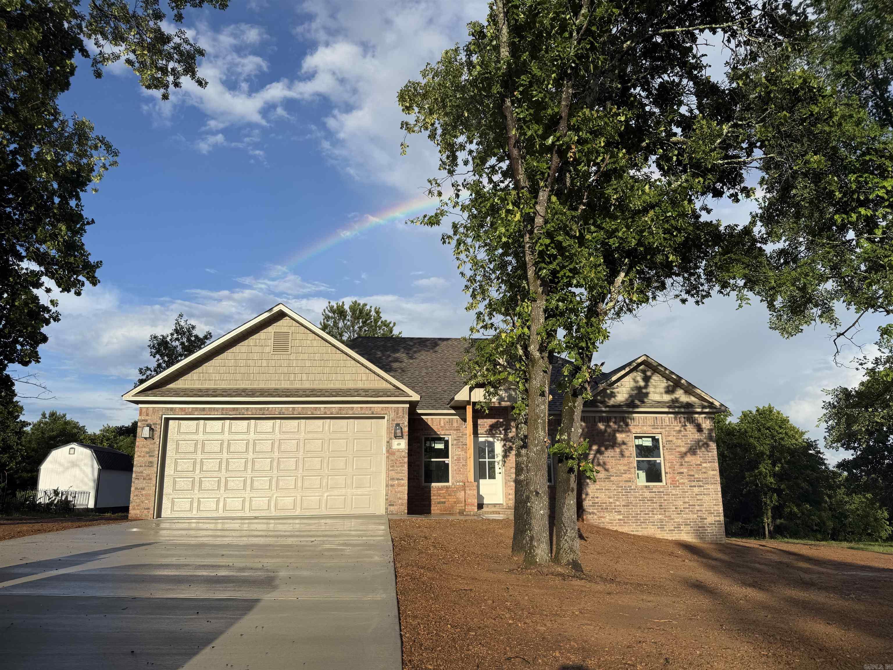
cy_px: 335
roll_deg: -0.4
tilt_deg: +13.5
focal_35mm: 24
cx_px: 446
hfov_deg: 71.6
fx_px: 619
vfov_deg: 56.8
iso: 80
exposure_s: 1/4673
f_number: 1.78
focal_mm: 6.76
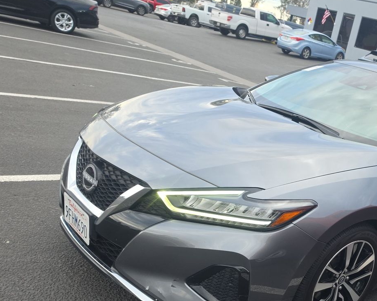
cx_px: 304
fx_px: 435
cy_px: 227
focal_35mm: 39
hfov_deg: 44.5
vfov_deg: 37.3
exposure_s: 1/119
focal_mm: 6.5
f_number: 1.4
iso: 40
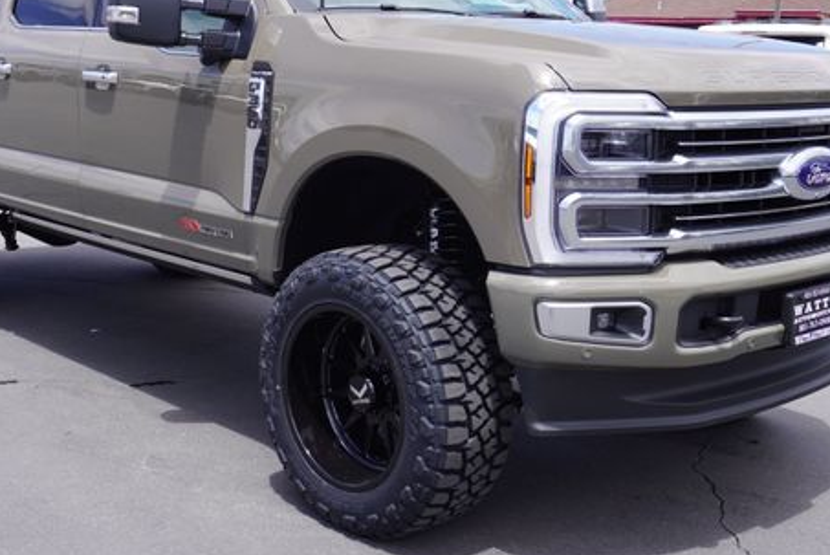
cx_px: 346
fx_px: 1124
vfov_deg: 27.7
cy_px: 234
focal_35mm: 49
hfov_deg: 40.4
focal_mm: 23
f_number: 7.1
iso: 100
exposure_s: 1/200
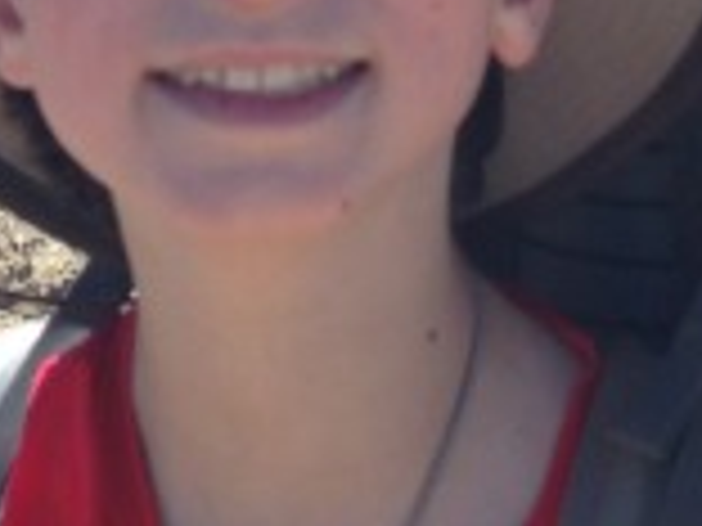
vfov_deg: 10.5
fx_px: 2738
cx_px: 414
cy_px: -333
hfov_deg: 14.6
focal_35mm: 135
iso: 50
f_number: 2.4
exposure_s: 1/847
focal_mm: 4.12
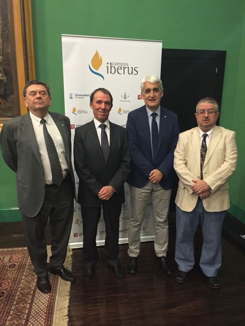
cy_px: 163
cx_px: 122
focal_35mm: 29
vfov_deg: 61.7
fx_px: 274
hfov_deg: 48.2
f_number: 2.2
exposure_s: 1/30
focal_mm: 4.15
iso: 200
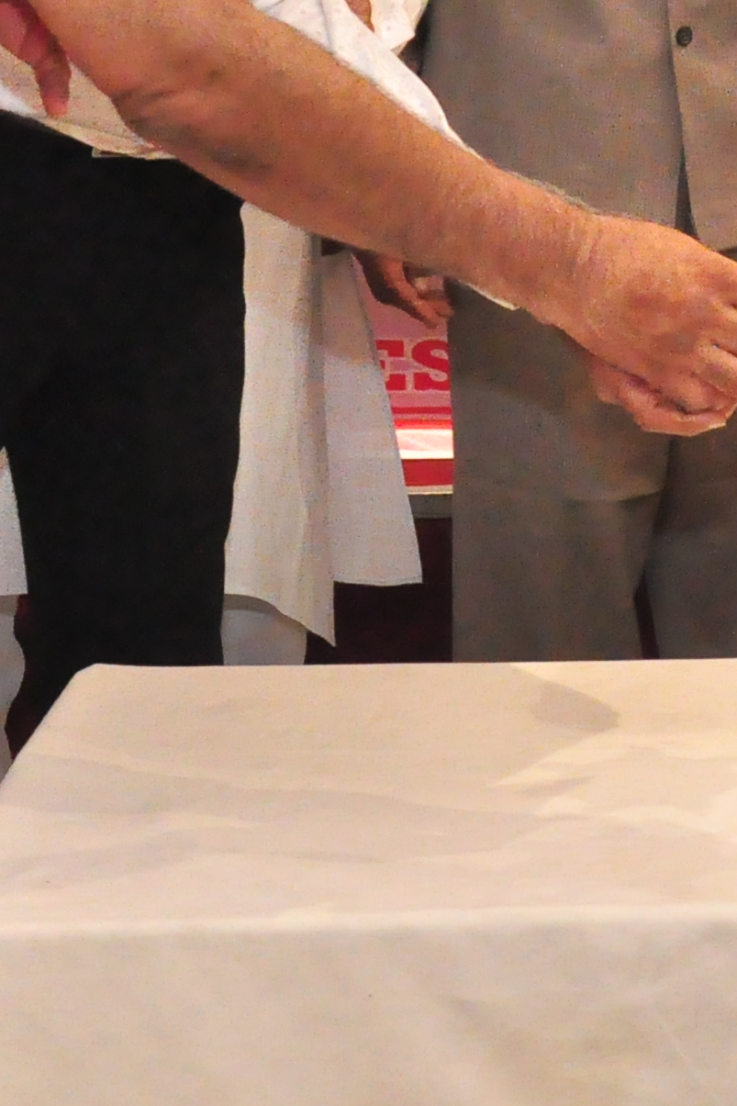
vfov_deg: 12.6
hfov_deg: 8.5
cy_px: -57
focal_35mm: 160
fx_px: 4914
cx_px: 894
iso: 3200
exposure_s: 1/100
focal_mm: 30
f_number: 5.6
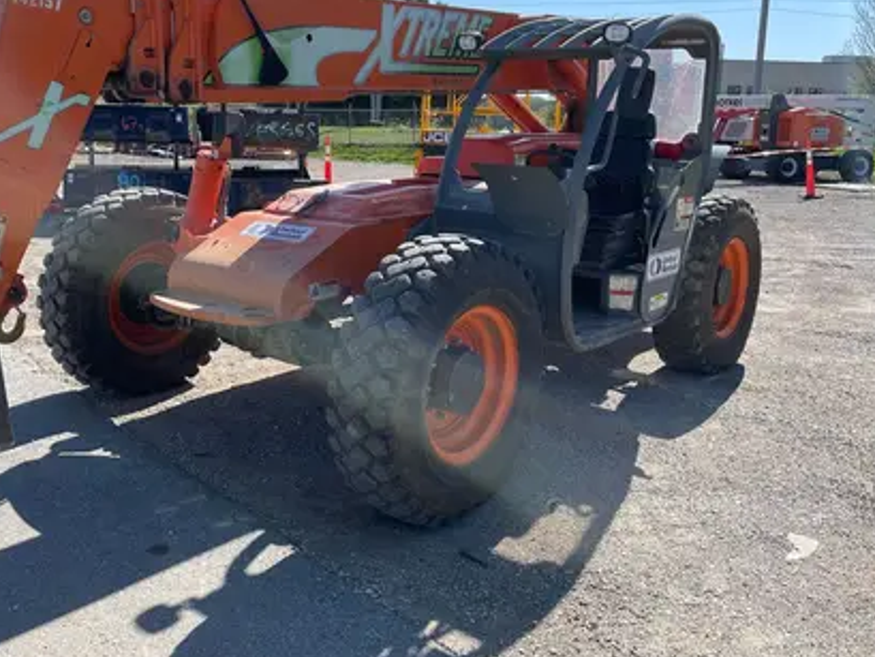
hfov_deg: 52.2
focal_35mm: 35
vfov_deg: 40.6
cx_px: 349
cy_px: 266
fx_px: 885
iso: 32
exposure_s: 1/2304
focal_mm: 4.2
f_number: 1.6
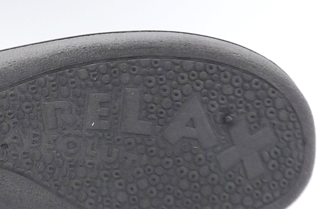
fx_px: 956
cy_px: 140
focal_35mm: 105
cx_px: 28
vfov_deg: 12.4
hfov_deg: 19.4
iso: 100
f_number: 3.6
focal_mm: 5.4
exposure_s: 1/100
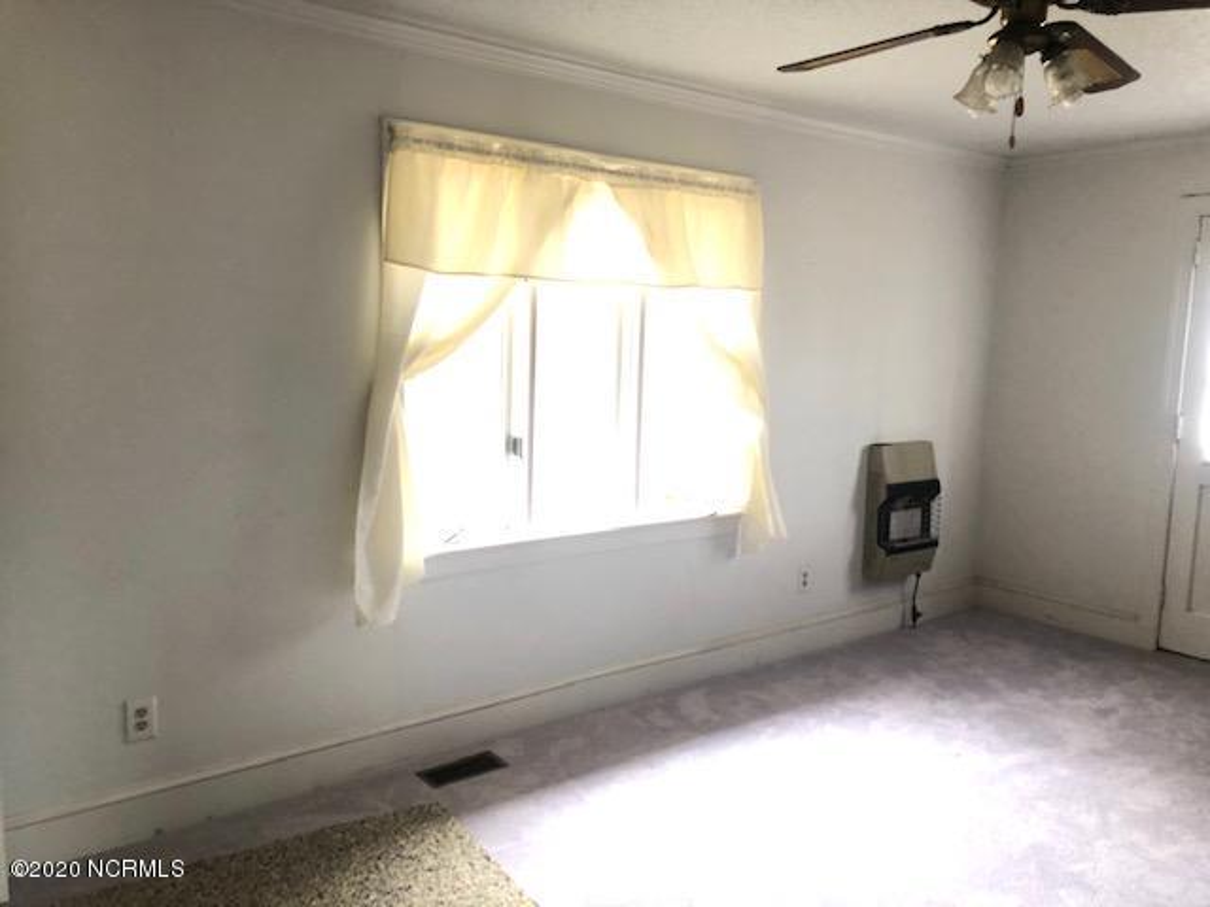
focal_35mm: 28
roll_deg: -2.2
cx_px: 605
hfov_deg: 63.4
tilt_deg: -7.9
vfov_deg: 49.7
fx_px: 979
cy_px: 454
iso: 40
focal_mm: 3.99
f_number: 1.8
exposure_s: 1/15
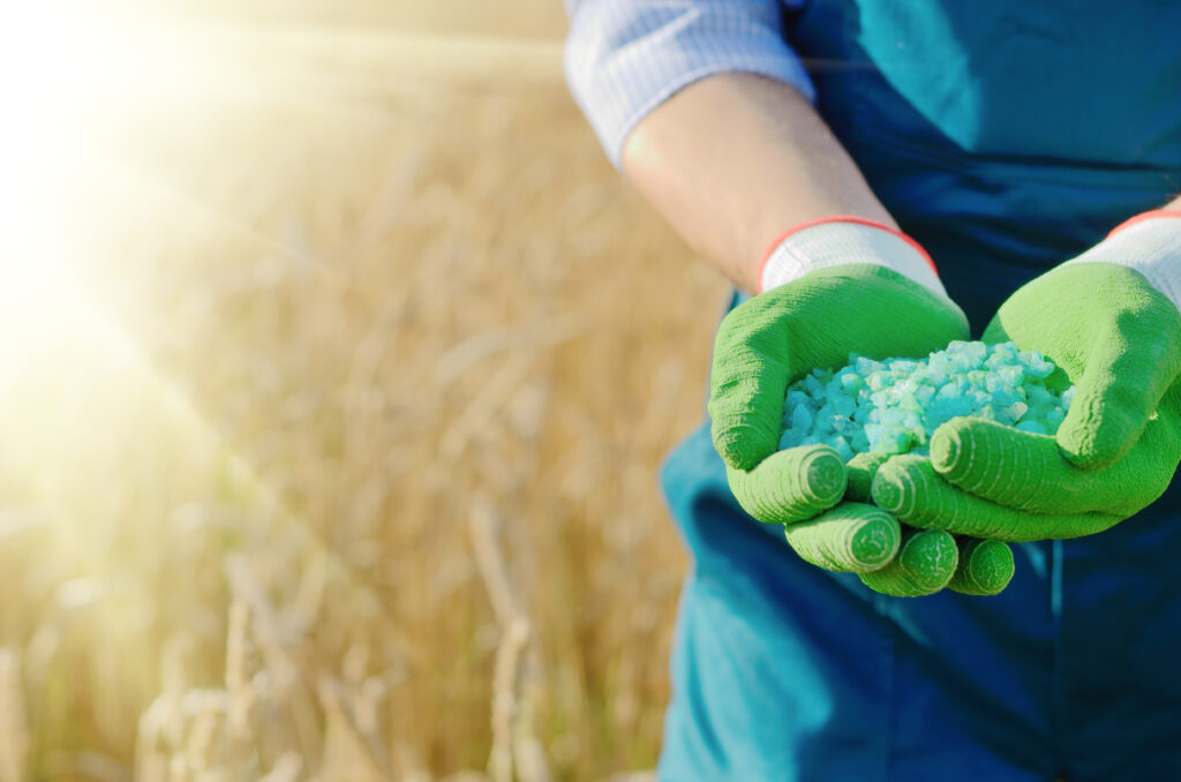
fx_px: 2455
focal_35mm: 75
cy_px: 391
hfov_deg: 27.0
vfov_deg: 18.1
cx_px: 590
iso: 100
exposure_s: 1/640
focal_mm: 50
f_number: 3.5
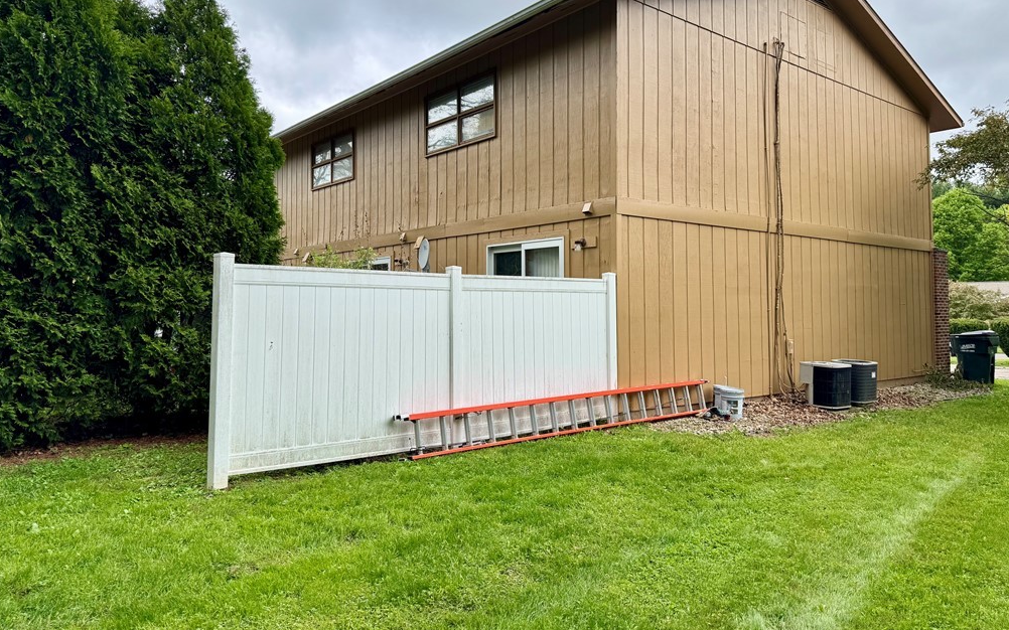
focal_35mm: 26
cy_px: 273
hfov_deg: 70.4
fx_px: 715
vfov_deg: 47.5
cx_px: 511
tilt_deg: +3.0
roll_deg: -0.7
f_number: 1.78
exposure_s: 1/1238
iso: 80
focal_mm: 6.76
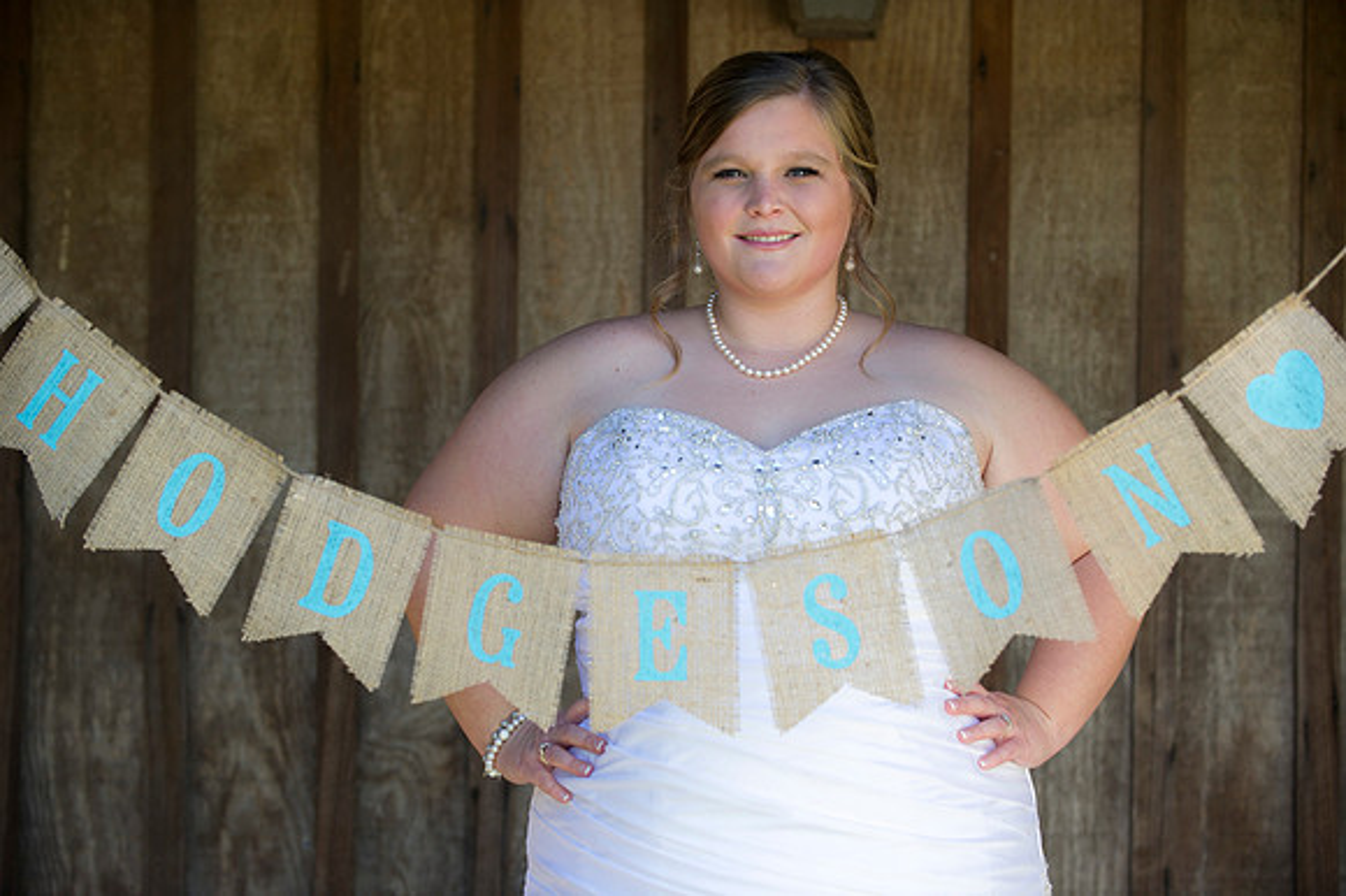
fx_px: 3662
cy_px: 448
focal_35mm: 98
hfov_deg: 20.8
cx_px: 673
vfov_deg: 13.9
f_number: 3.2
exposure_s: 1/250
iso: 200
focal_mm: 98
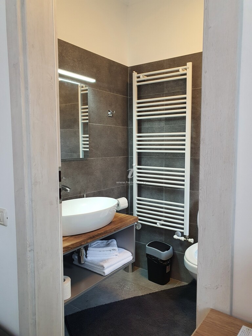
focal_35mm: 26
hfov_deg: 53.1
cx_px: 126
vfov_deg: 67.3
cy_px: 168
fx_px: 252
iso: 160
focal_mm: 4.3
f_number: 2.4
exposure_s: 1/100
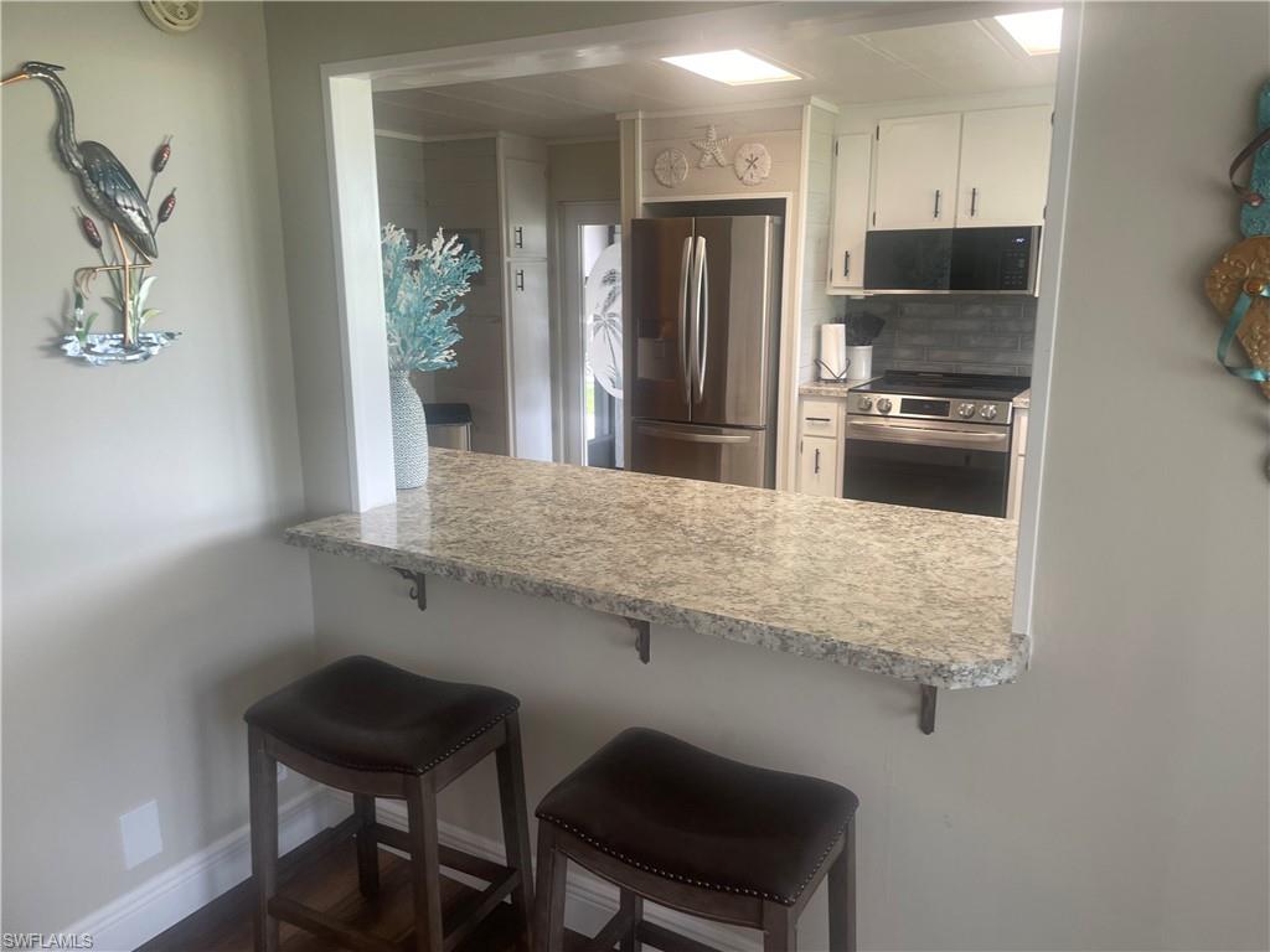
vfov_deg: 53.1
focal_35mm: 26
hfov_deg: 67.3
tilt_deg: -12.3
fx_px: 954
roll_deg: +0.8
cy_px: 476
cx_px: 635
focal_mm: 4.2
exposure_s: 1/60
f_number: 1.6
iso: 64
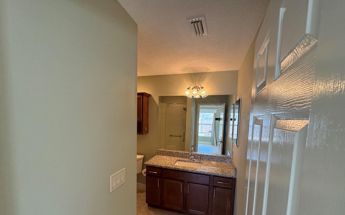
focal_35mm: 15
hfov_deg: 101.5
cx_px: 173
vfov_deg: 73.9
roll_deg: -2.0
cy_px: 130
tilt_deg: -8.4
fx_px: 141
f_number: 2.2
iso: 320
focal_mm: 2.22
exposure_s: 1/120
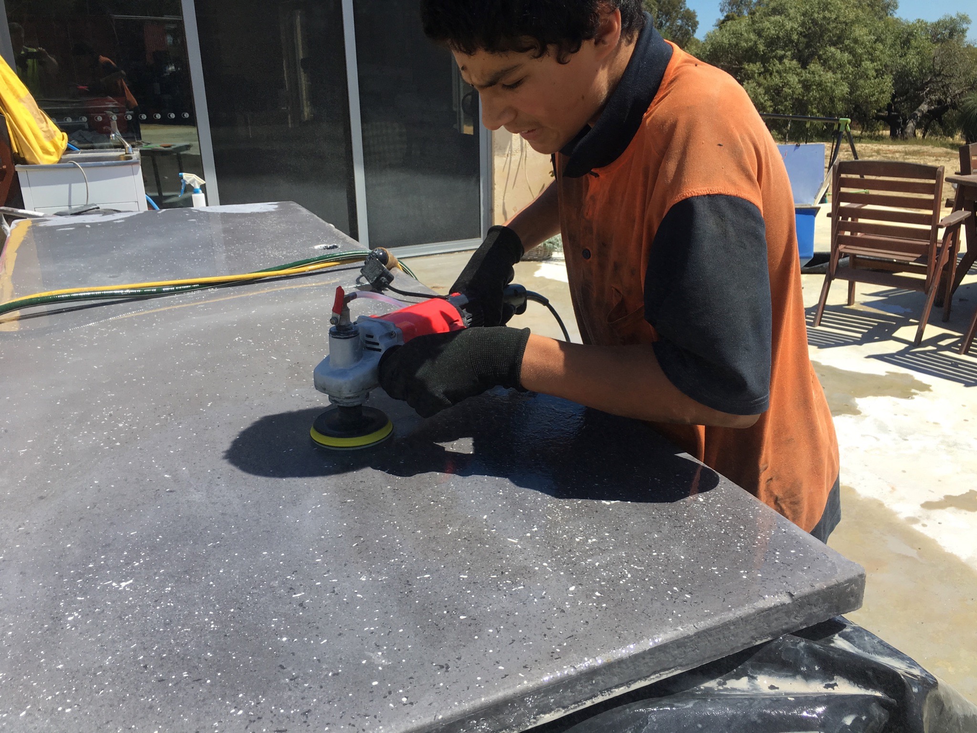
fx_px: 818
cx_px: 488
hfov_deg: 61.7
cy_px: 366
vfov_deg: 48.2
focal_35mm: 29
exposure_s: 1/1148
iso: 25
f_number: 2.2
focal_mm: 4.15
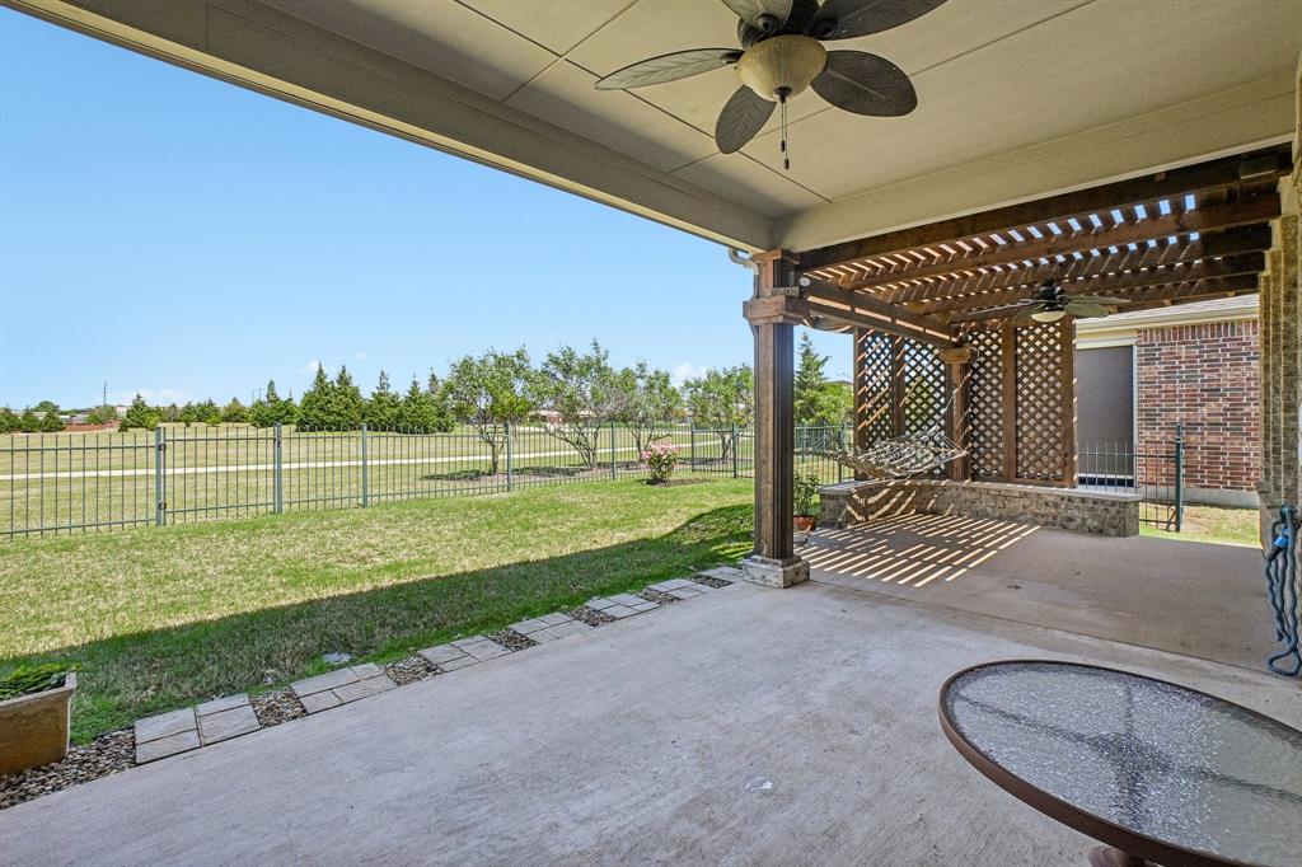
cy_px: 434
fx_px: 542
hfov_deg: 100.4
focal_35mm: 15
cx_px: 651
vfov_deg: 77.3
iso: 400
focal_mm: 10
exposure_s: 1/500
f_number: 8
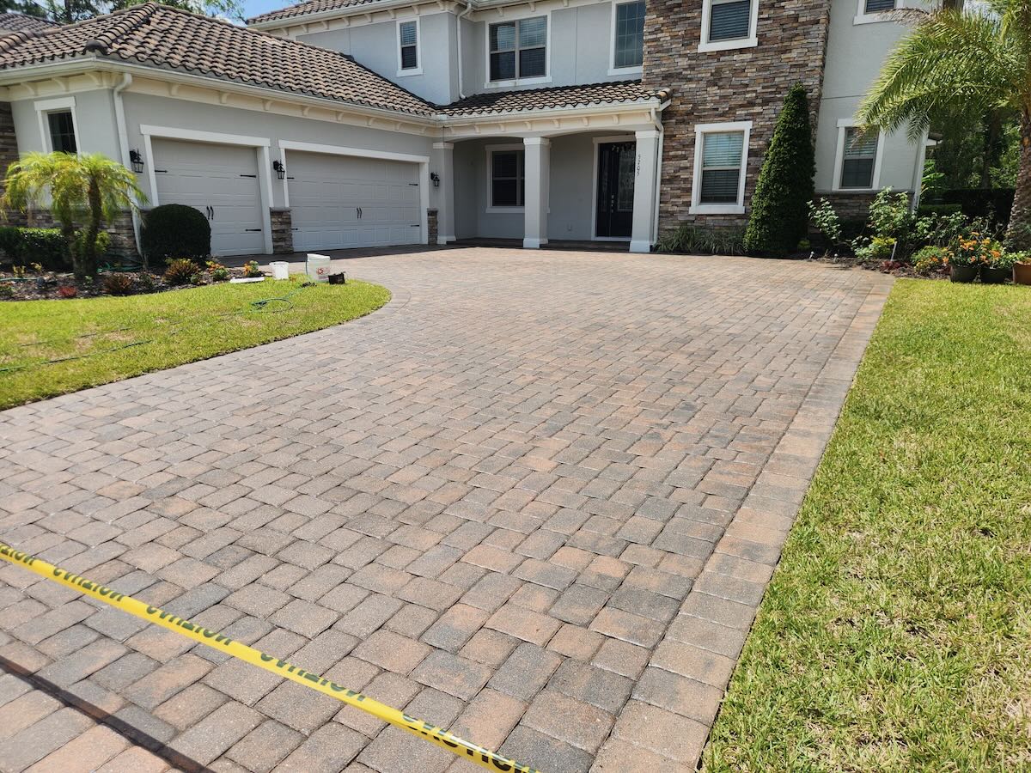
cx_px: 516
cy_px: 386
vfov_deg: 58.9
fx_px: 685
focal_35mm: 23
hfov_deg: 73.9
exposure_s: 1/1785
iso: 20
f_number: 1.8
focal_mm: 5.4
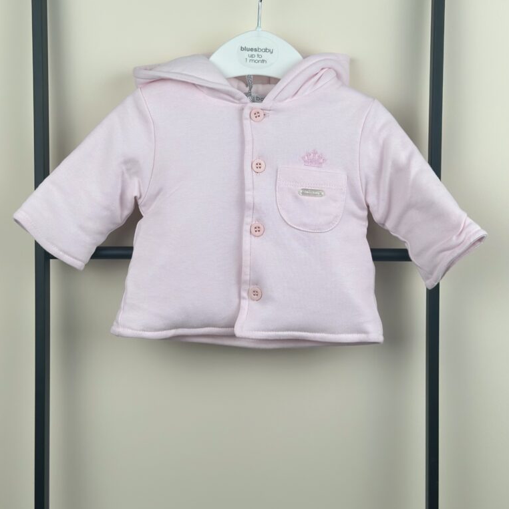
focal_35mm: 57
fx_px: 948
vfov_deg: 29.9
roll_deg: -0.8
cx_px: 255
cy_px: 192
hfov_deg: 30.0
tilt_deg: -5.2
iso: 80
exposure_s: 1/623
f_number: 1.78
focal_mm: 6.86
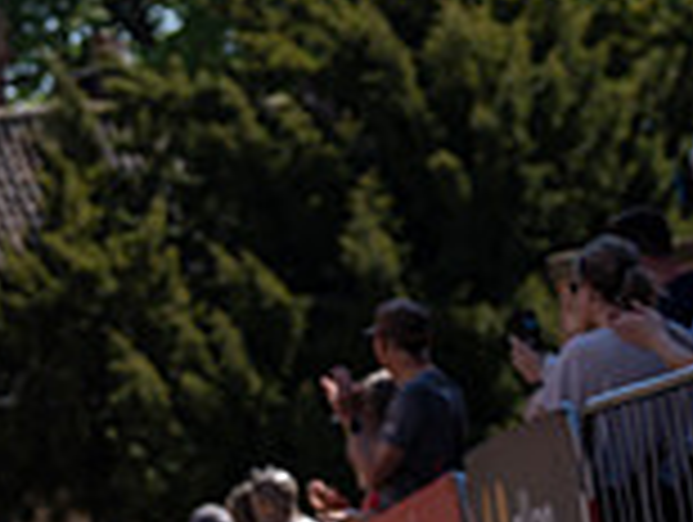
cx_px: -594
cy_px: 155
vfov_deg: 5.9
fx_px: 5073
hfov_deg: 7.6
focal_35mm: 253
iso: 100
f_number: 4
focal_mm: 70
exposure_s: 1/1600
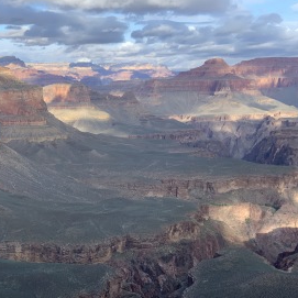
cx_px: 134
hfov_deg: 27.7
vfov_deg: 27.7
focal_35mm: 62
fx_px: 604
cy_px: 150
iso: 16
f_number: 2.4
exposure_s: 1/393
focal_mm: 6
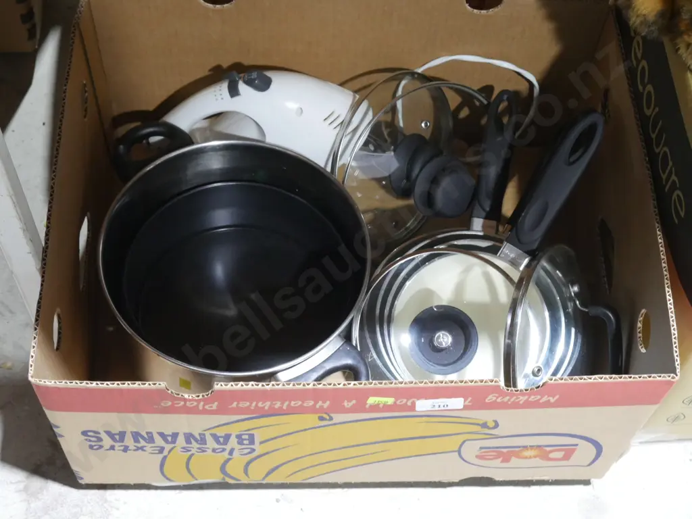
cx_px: 346
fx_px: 1080
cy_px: 260
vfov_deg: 27.0
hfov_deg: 35.5
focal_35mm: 54
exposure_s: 1/50
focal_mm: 27
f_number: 7.1
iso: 3200
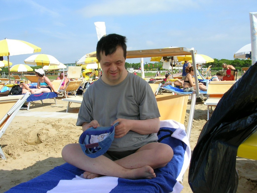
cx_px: 128
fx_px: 282
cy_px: 96
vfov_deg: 37.7
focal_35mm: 38
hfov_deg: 49.0
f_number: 5.6
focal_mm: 5.8
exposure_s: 1/262
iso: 50
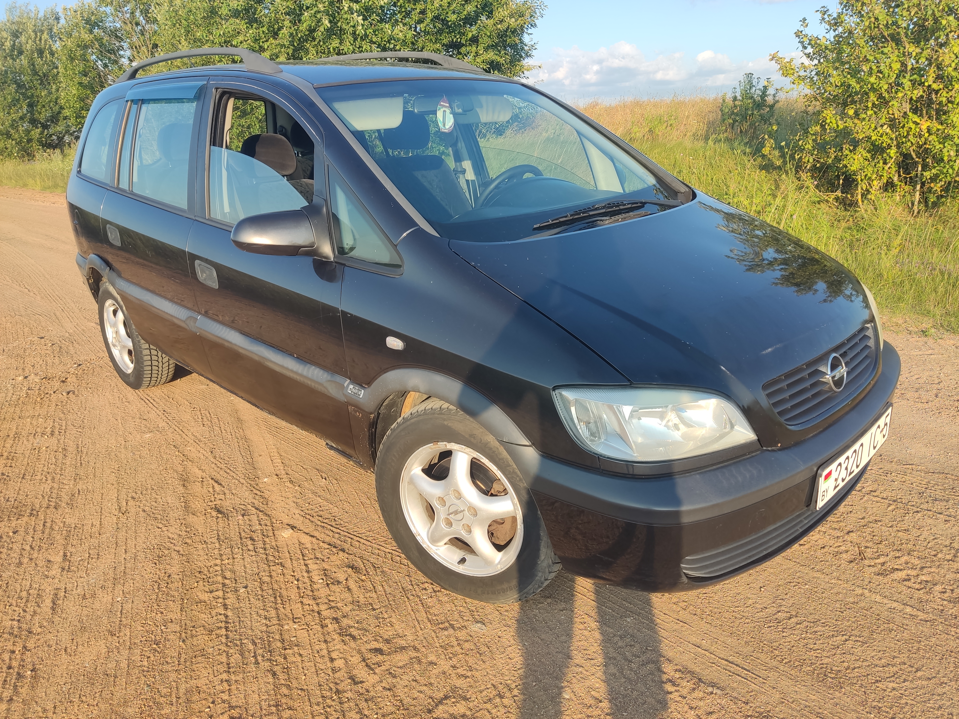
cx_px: 480
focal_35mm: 25
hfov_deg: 69.4
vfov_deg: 54.9
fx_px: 693
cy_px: 360
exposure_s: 1/451
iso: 50
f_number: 1.79
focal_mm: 4.71
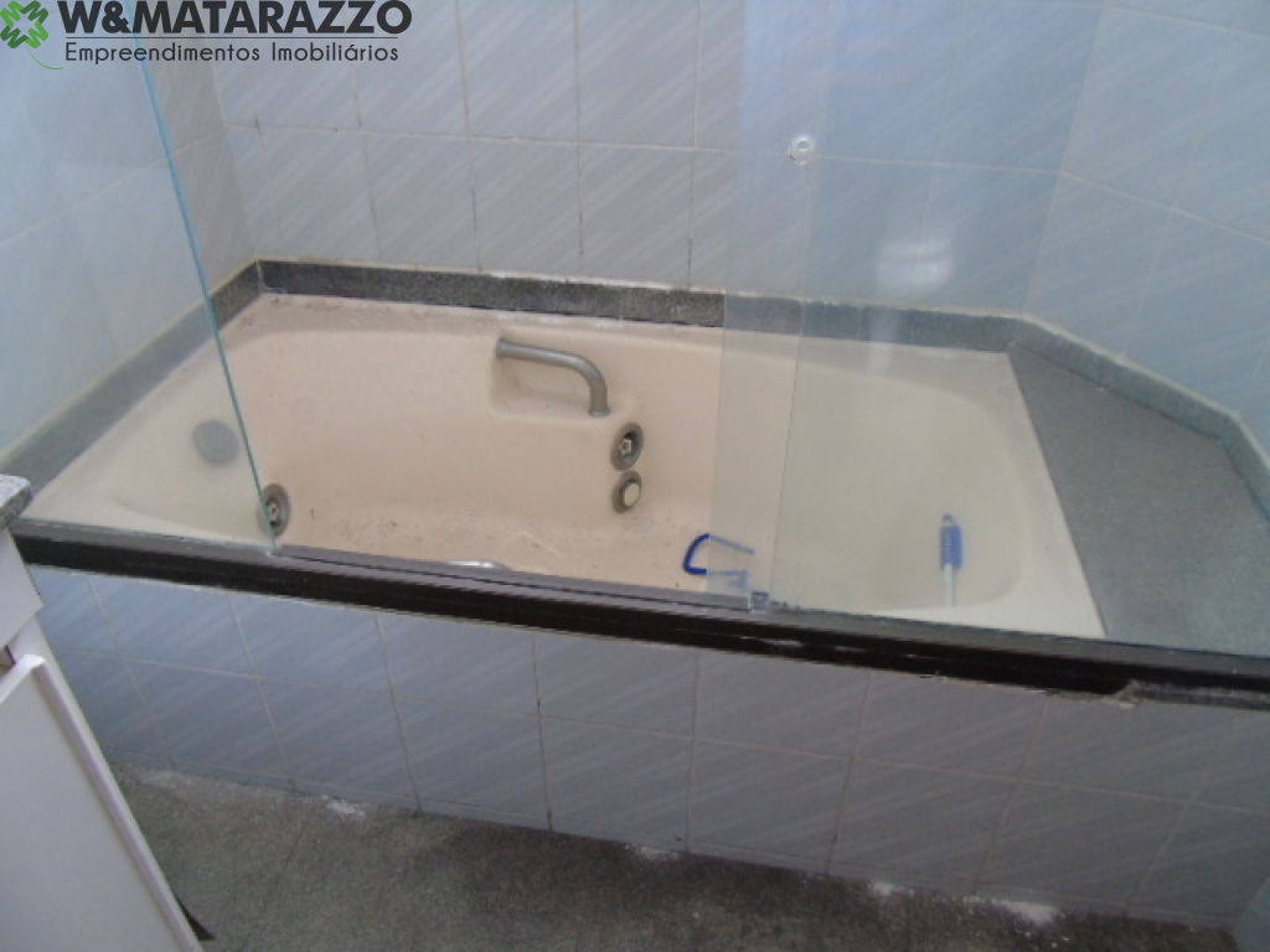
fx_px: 917
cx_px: 635
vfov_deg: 54.9
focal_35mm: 25
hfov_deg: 69.4
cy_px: 476
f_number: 3.4
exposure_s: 1/30
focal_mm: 4.4
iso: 400
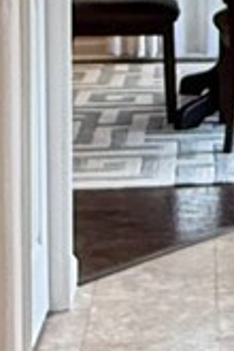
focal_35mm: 141
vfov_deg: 14.3
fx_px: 1375
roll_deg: -1.5
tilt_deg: -5.1
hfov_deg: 8.7
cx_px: 604
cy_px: -11
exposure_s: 1/120
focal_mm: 2.22
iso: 250
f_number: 2.2
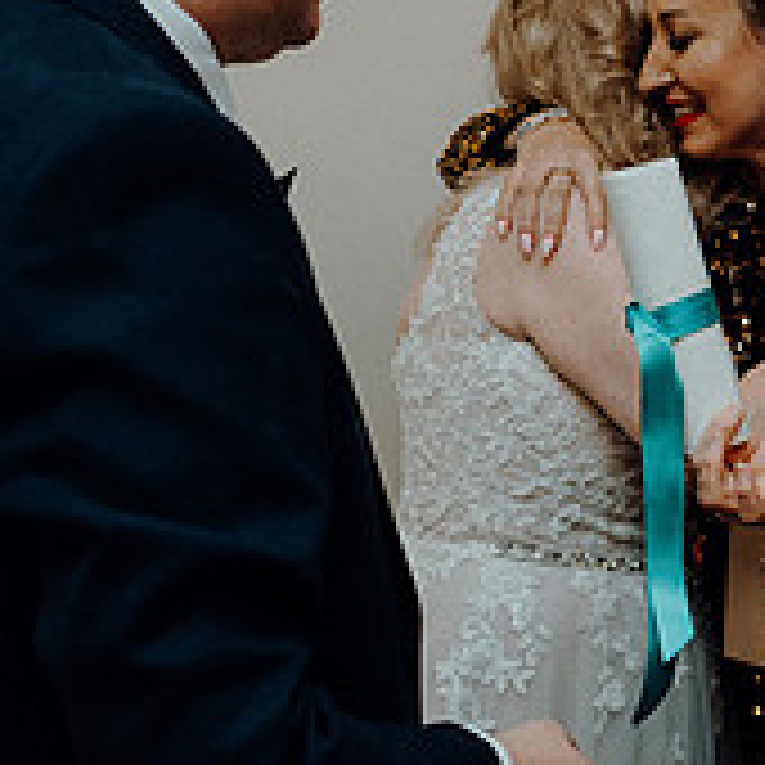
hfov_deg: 19.3
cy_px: 398
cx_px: 801
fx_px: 2175
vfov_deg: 19.9
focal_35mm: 87
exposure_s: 1/200
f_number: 3.5
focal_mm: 30
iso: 2500
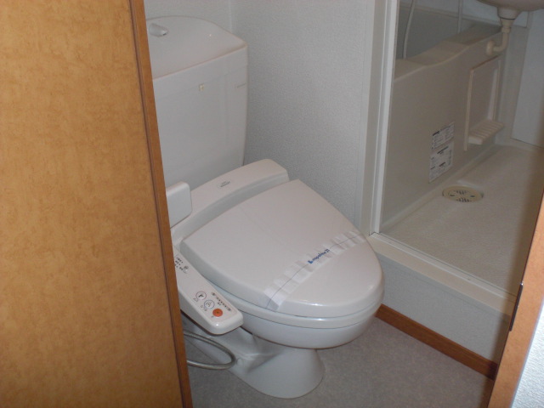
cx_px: 272
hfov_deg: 49.0
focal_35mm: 38
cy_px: 204
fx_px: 597
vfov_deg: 37.7
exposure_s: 1/60
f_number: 3.1
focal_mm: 6.3
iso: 200
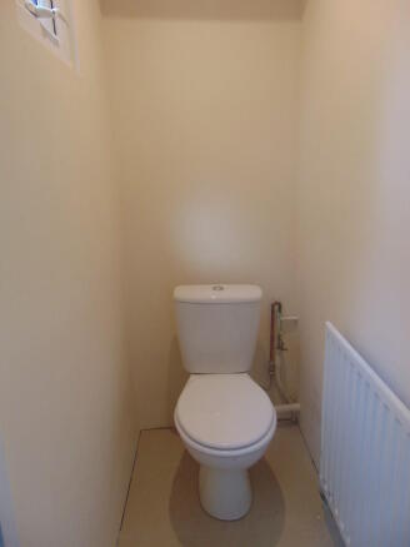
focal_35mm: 25
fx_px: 395
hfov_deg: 54.9
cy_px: 274
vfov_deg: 69.4
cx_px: 205
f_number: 3
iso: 160
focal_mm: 4.5
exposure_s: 1/30
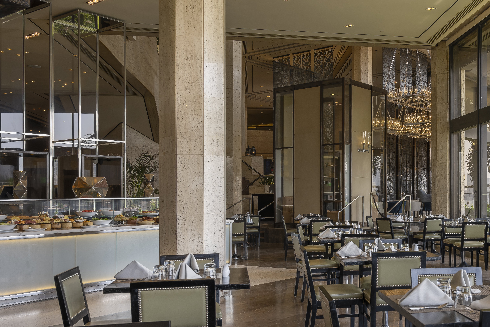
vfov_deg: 32.5
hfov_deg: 45.3
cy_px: 194
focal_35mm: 41
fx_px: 558
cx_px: 382
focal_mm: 24
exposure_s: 1/13
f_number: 5.6
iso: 50
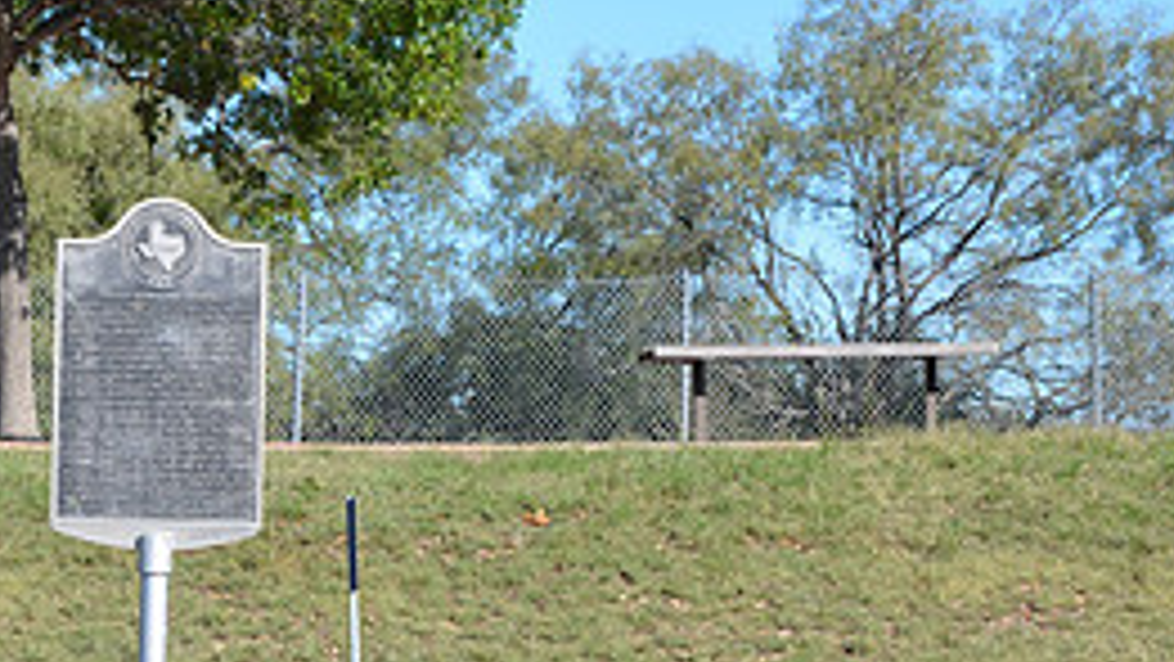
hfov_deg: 12.3
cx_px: 202
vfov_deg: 7.0
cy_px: 491
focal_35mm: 174
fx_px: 5418
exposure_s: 1/250
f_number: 8
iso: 110
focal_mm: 50
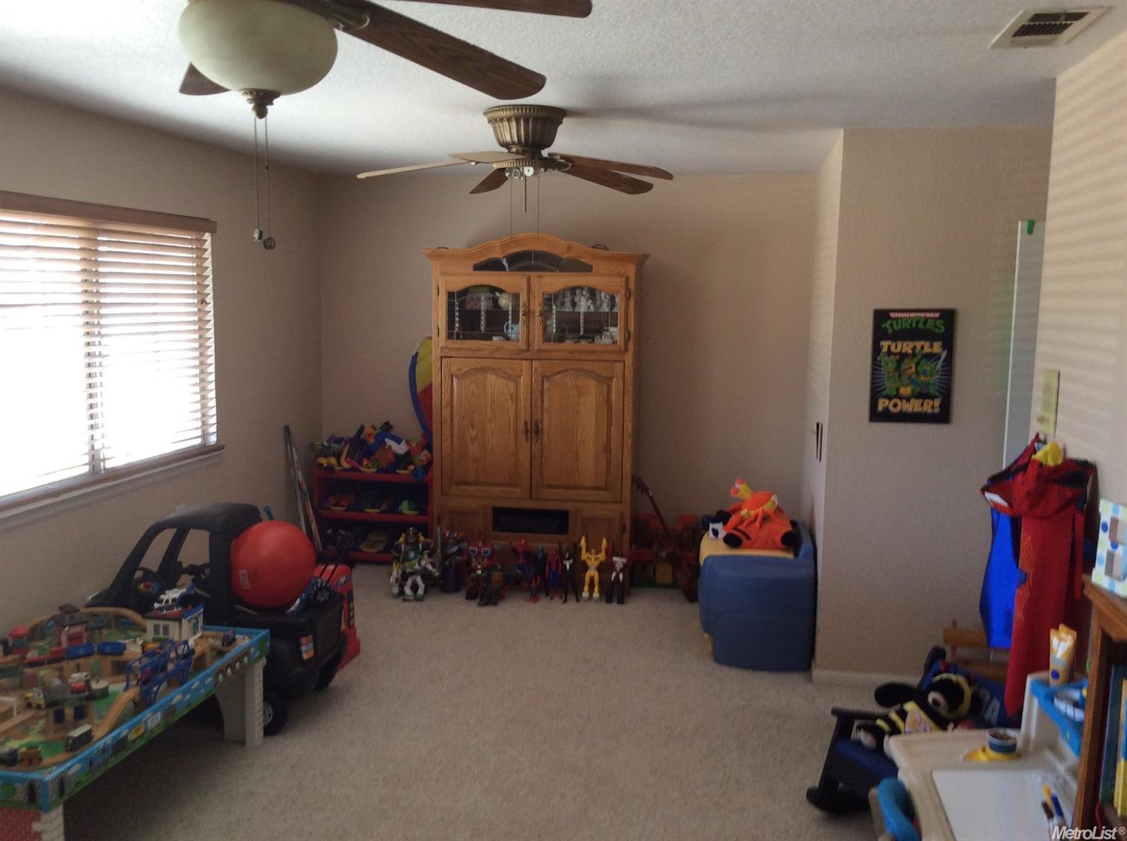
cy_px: 420
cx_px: 564
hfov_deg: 56.9
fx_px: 1040
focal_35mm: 32
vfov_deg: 44.0
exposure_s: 1/24
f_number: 2.4
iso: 50
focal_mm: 3.3
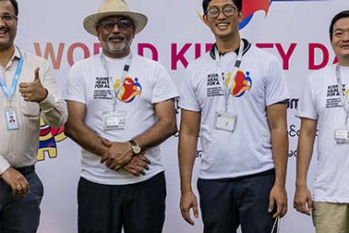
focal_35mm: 99
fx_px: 960
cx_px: 232
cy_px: 127
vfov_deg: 13.8
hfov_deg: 20.5
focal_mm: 39
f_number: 8
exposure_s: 1/200
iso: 400
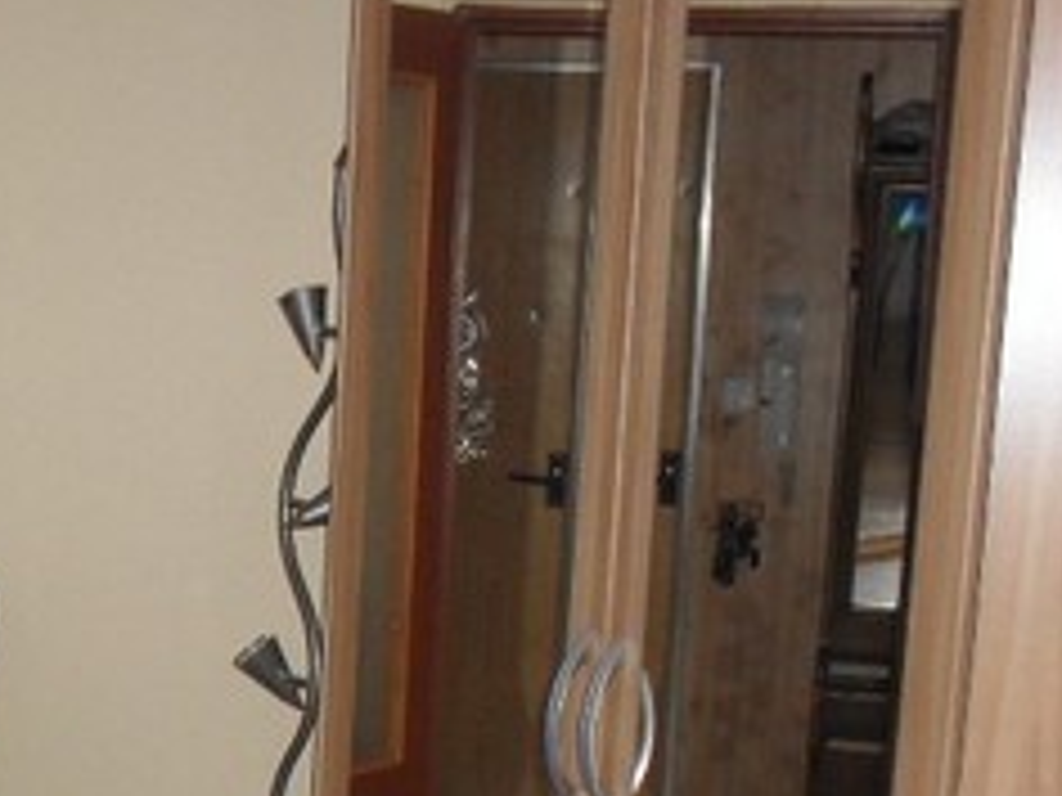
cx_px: -135
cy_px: 953
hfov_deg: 19.7
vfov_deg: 15.0
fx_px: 2915
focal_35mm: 95
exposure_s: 1/45
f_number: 3.2
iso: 200
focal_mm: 6.3
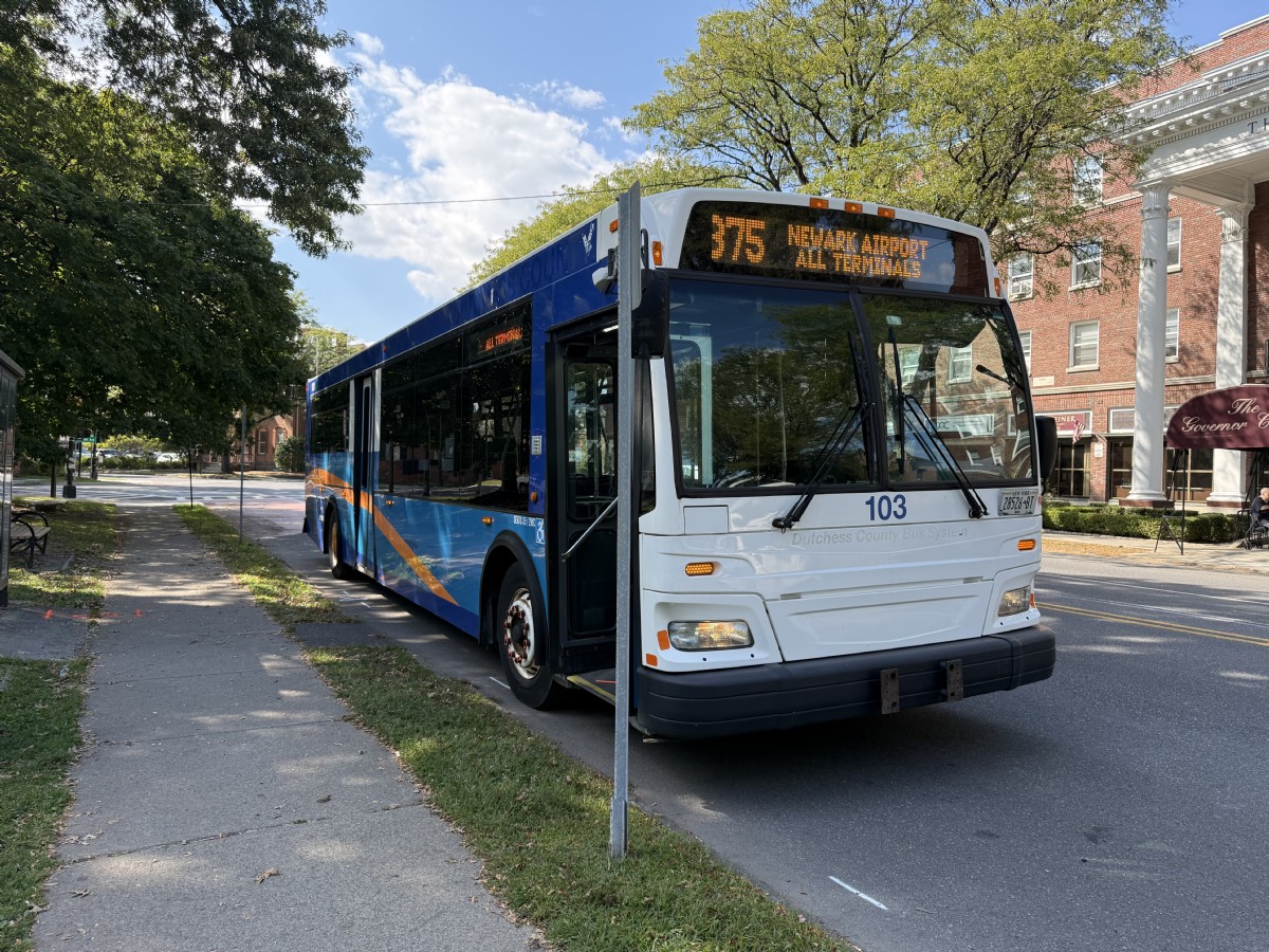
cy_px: 476
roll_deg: -2.1
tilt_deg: +0.4
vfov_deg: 56.8
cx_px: 634
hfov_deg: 71.6
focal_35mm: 24
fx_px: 880
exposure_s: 1/1385
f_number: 1.78
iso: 100
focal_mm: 6.76
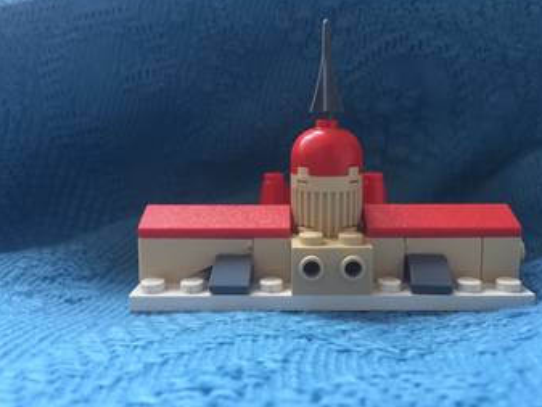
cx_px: 286
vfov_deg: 45.5
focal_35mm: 31
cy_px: 199
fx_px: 486
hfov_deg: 58.3
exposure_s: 1/33
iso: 125
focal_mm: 4.15
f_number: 2.2
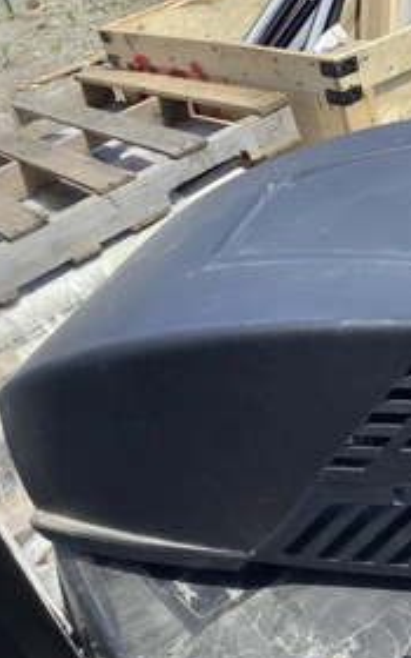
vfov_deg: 42.6
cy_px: 331
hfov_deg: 25.5
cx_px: 446
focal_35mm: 47
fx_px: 842
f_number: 2.4
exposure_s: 1/458
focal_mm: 3.3
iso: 25
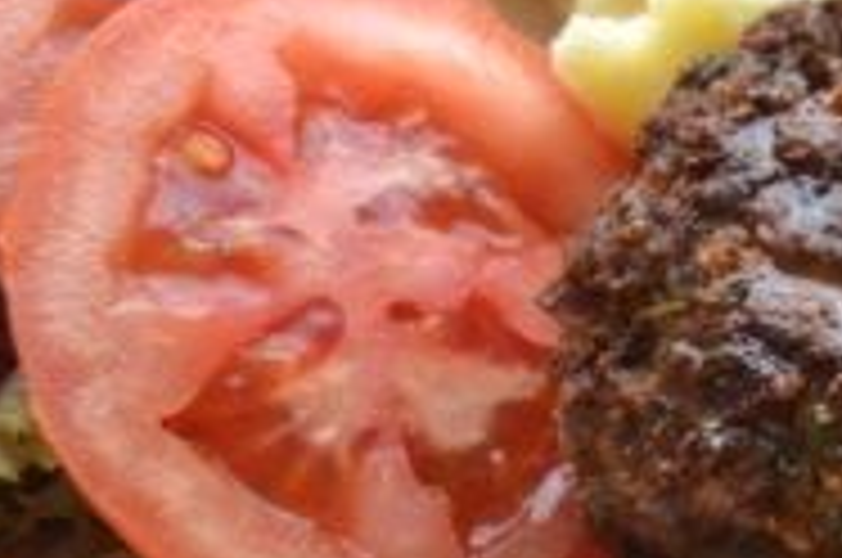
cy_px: 335
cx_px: 1040
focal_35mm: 115
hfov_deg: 17.0
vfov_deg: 11.9
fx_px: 2685
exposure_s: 1/60
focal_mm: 26
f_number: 5.6
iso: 800
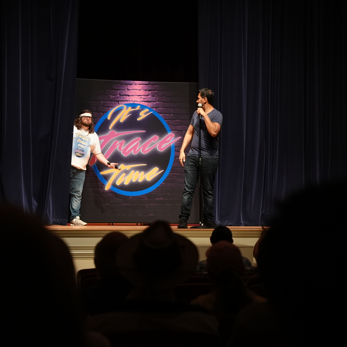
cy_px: 174
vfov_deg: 19.3
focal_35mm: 90
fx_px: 1021
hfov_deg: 19.3
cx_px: 186
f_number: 4
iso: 3200
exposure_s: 1/160
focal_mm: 70
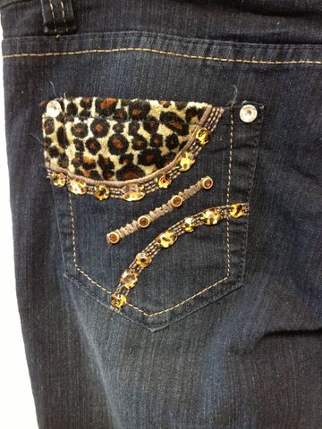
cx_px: 161
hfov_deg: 40.7
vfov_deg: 52.6
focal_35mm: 35
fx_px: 434
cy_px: 214
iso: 400
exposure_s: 1/15
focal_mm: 4.28
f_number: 2.4
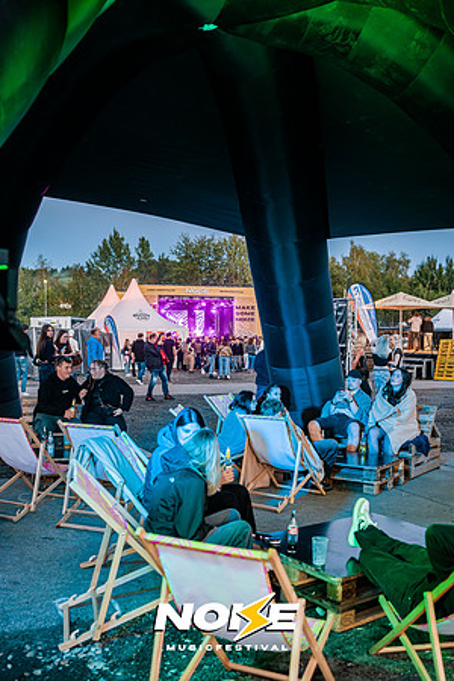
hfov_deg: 36.9
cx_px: 227
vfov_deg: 53.1
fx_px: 681
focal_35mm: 36
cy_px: 340
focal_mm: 36
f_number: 2.8
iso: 2000
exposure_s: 1/100
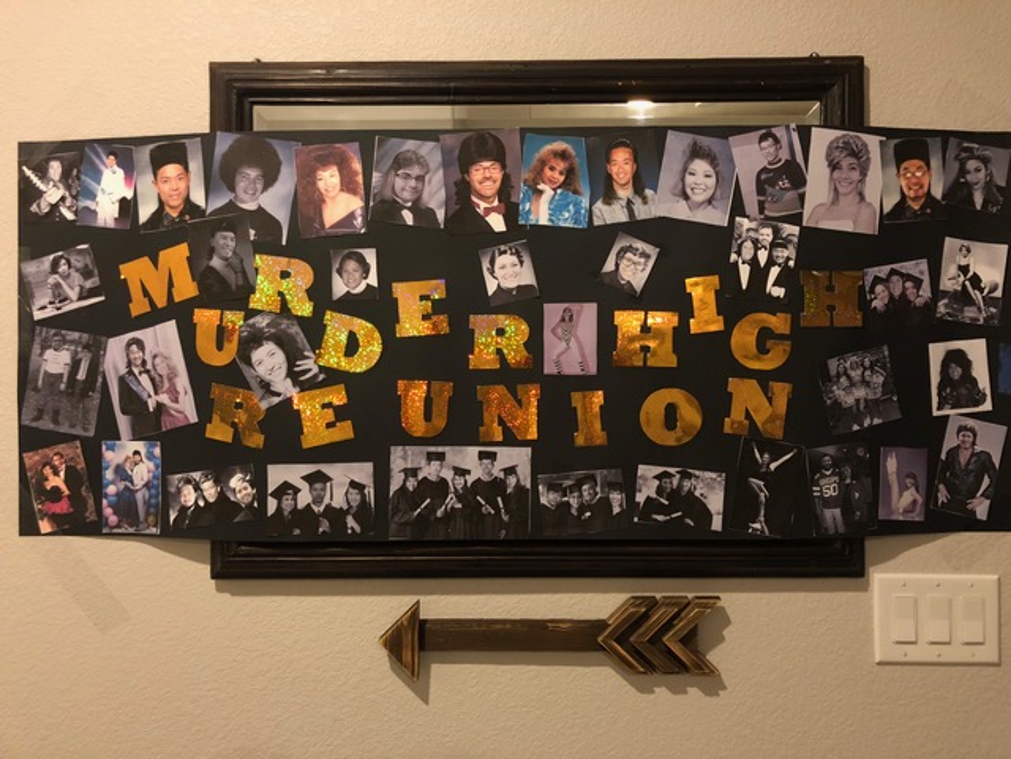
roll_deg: +0.5
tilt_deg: +0.5
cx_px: 506
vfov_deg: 49.7
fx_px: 818
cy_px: 380
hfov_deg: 63.4
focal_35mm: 28
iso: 100
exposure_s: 1/9
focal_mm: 4
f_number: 1.8
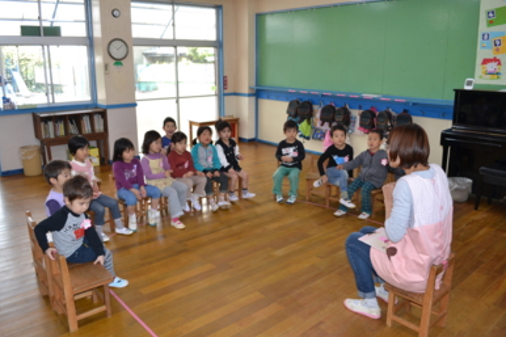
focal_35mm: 28
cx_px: 260
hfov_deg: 65.5
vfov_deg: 46.4
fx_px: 393
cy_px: 165
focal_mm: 18
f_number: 4
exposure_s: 1/100
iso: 400
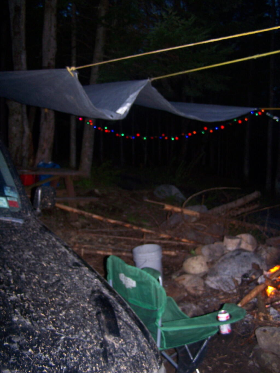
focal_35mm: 38
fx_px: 410
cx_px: 140
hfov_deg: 37.7
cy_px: 186
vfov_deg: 49.0
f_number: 2.8
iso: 140
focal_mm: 6.3
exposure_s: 1/60
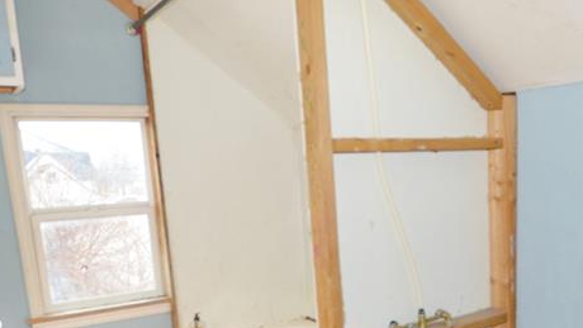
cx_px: 403
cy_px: 268
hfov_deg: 55.1
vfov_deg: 32.7
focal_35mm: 35
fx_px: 541
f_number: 3.5
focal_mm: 10
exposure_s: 1/60
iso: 1250
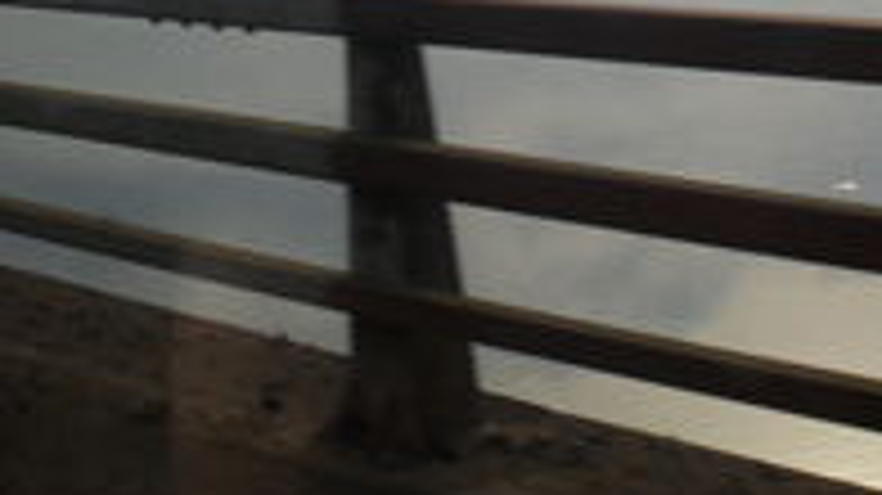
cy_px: -63
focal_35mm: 98
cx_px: 468
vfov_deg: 12.1
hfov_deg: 21.8
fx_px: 2291
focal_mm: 7.8
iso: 100
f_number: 4.5
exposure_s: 1/180
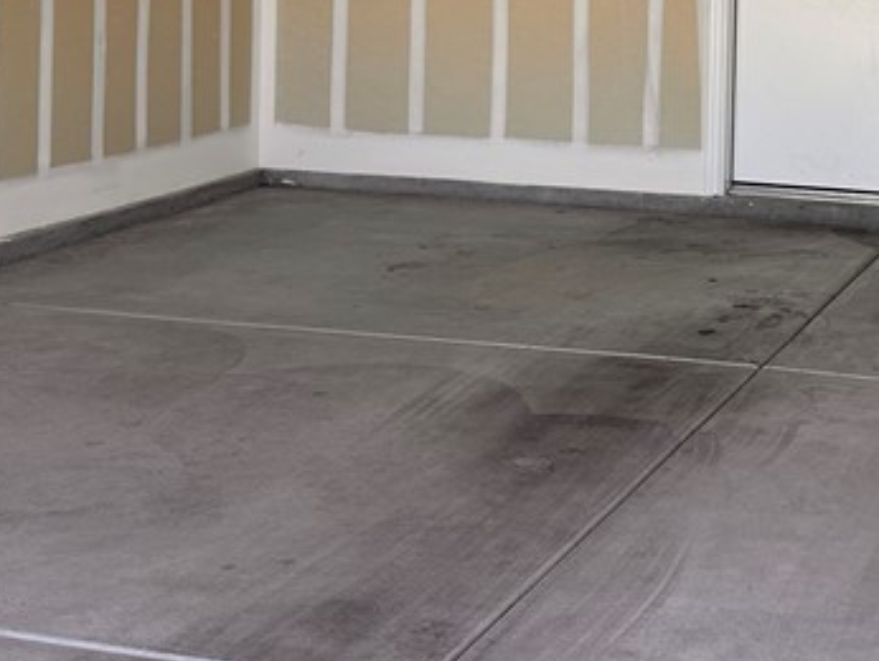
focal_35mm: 71
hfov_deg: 26.6
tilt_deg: -1.6
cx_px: 760
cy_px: -76
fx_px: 1804
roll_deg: -0.4
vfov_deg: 19.8
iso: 80
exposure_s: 1/377
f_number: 1.78
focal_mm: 6.86
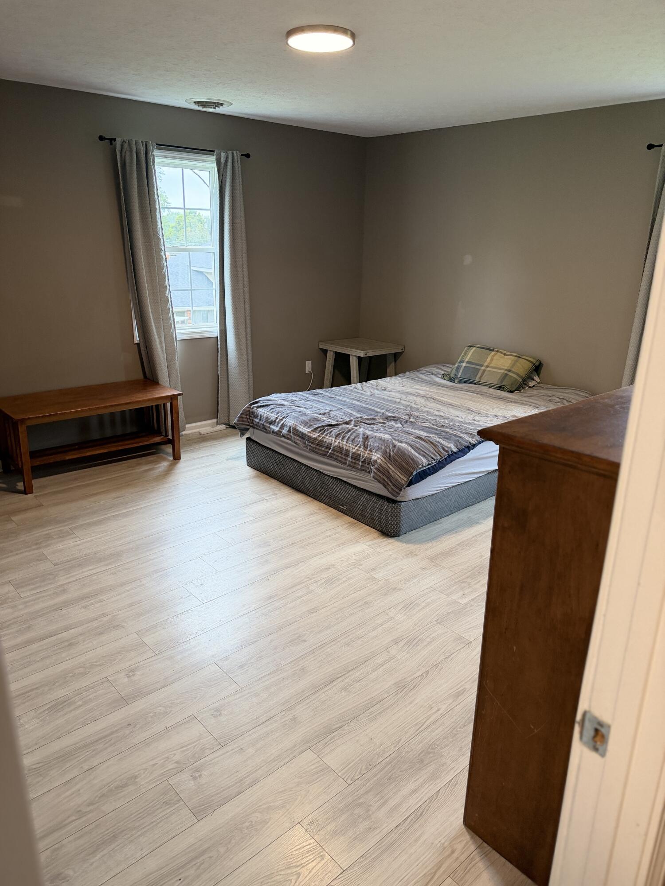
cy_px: 443
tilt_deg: -18.7
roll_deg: -0.8
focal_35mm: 24
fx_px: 615
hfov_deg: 56.8
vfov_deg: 71.6
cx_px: 332
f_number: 1.78
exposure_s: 1/120
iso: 250
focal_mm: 6.76
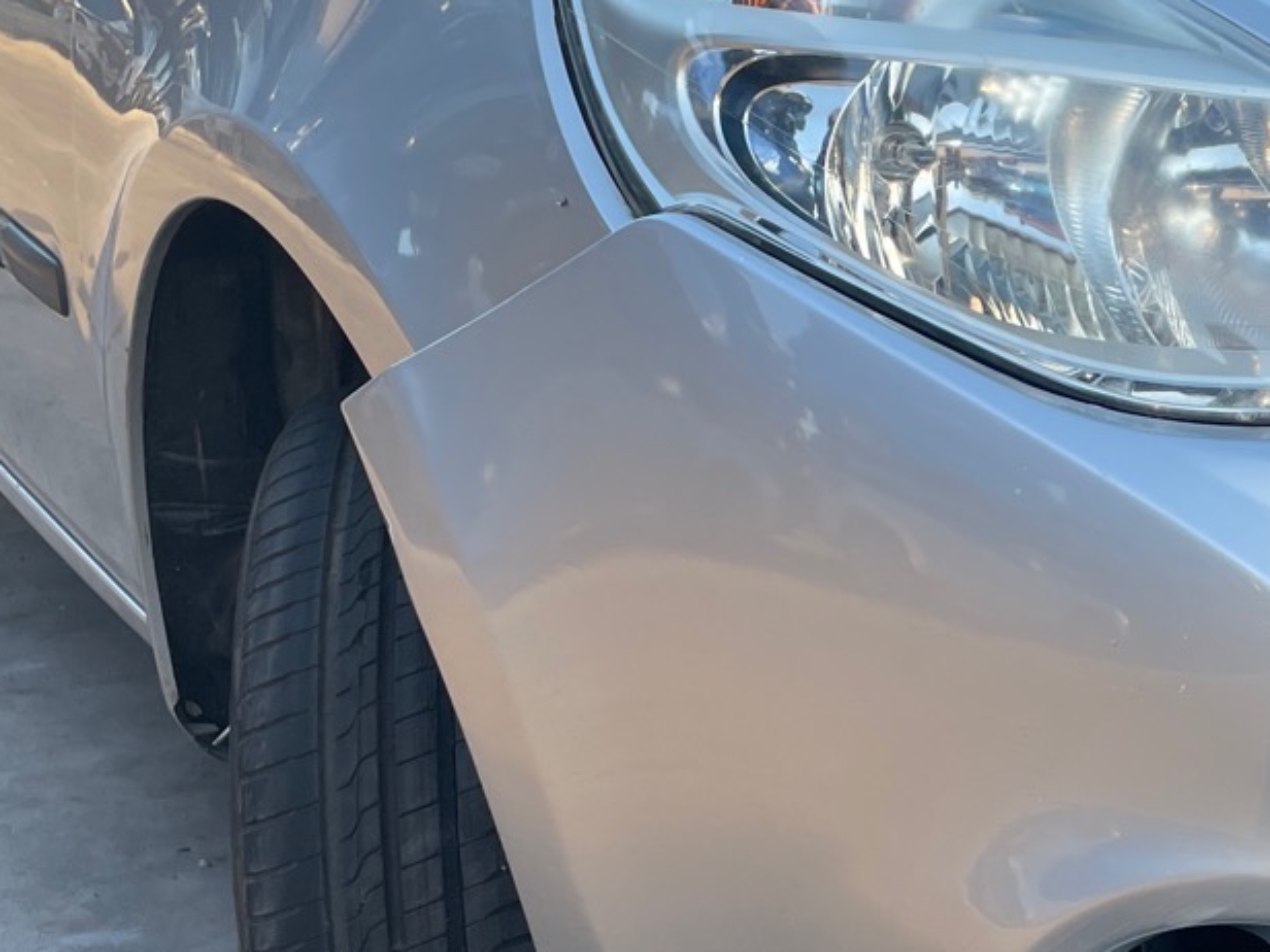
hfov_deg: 24.9
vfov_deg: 19.3
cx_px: 1152
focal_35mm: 76
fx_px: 2788
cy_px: 692
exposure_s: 1/275
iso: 32
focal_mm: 4.2
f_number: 1.6
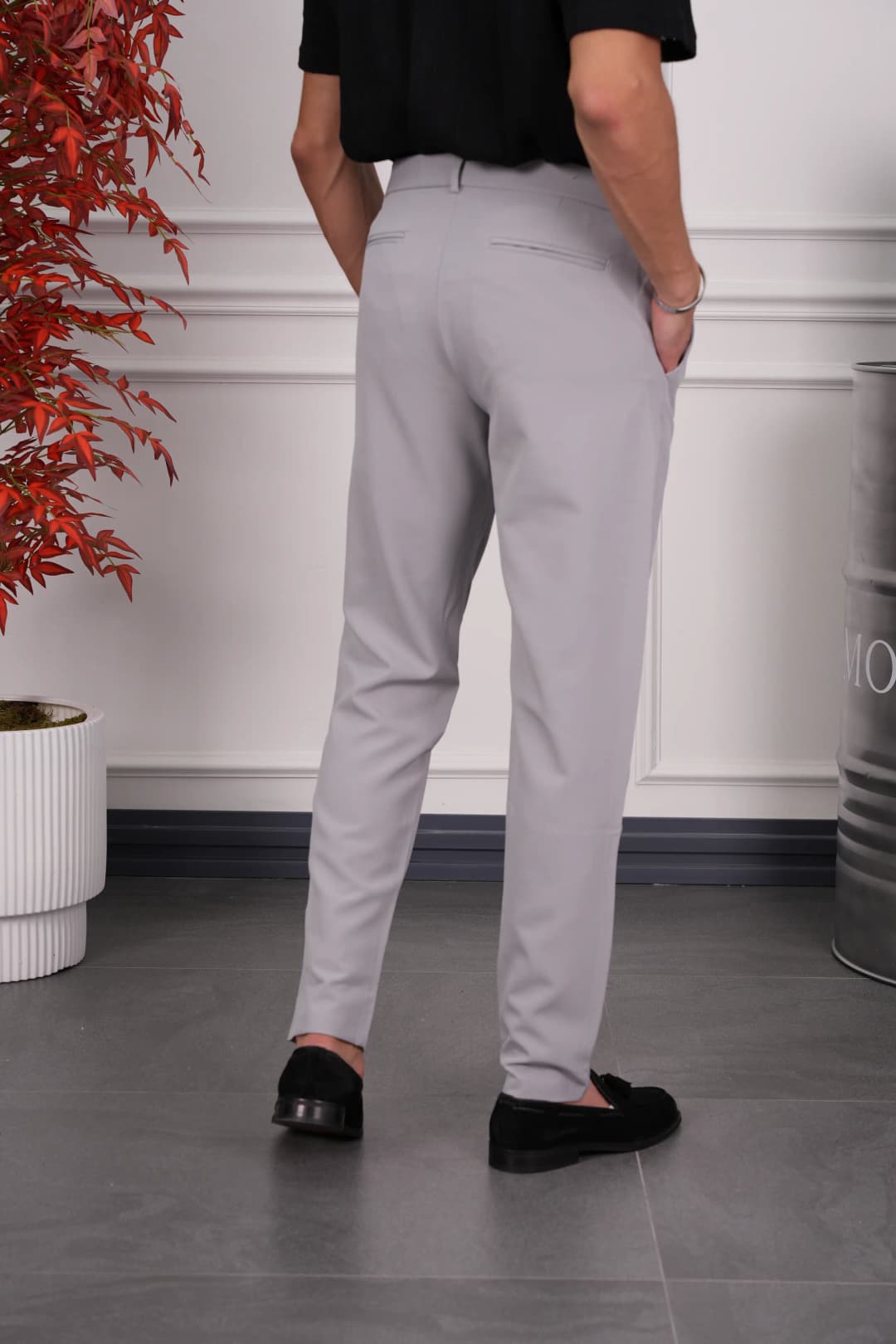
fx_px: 2613
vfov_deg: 28.8
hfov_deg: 19.5
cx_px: 448
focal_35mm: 70
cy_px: 672
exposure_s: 1/100
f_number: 6.3
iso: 125
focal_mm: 70
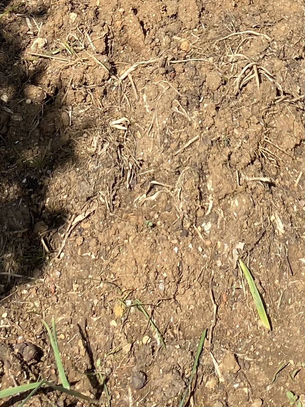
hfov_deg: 15.7
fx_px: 1105
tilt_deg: -26.8
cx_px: 132
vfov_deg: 17.3
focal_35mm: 94
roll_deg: +0.9
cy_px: -309
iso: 32
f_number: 1.8
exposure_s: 1/1961
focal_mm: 4.25
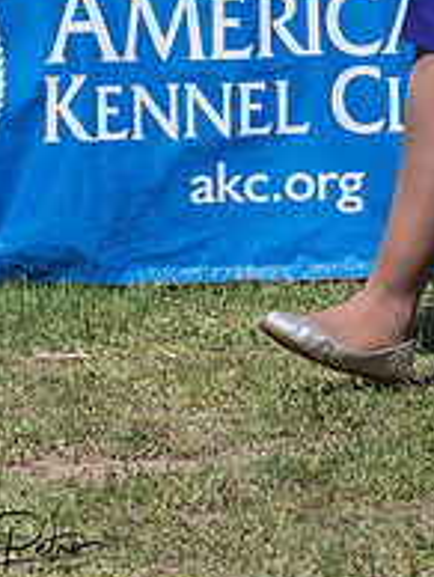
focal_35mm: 728
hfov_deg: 2.0
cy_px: -53
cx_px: 757
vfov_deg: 2.7
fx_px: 12143
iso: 100
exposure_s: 1/640
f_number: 6.3
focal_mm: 200
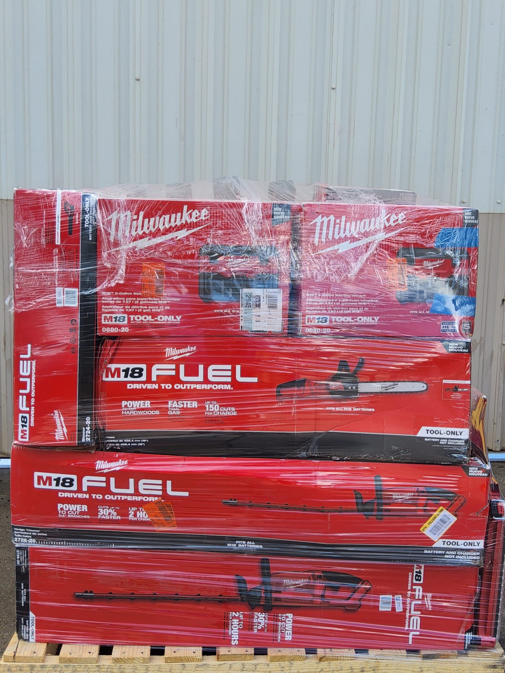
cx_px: 252
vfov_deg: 69.4
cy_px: 336
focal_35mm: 25
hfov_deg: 54.9
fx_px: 486
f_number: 2
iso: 32
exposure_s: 1/345
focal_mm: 3.08
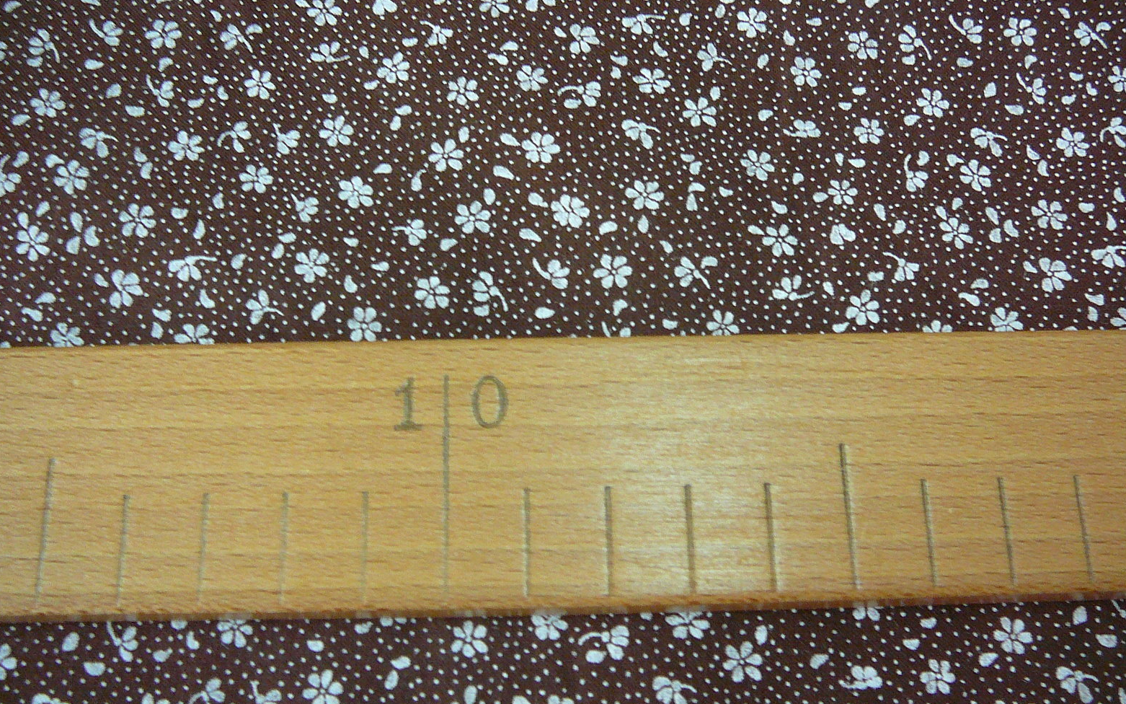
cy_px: 396
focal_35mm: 38
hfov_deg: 51.5
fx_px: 1166
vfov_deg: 33.5
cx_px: 568
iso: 200
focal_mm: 5.2
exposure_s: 1/20
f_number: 2.8
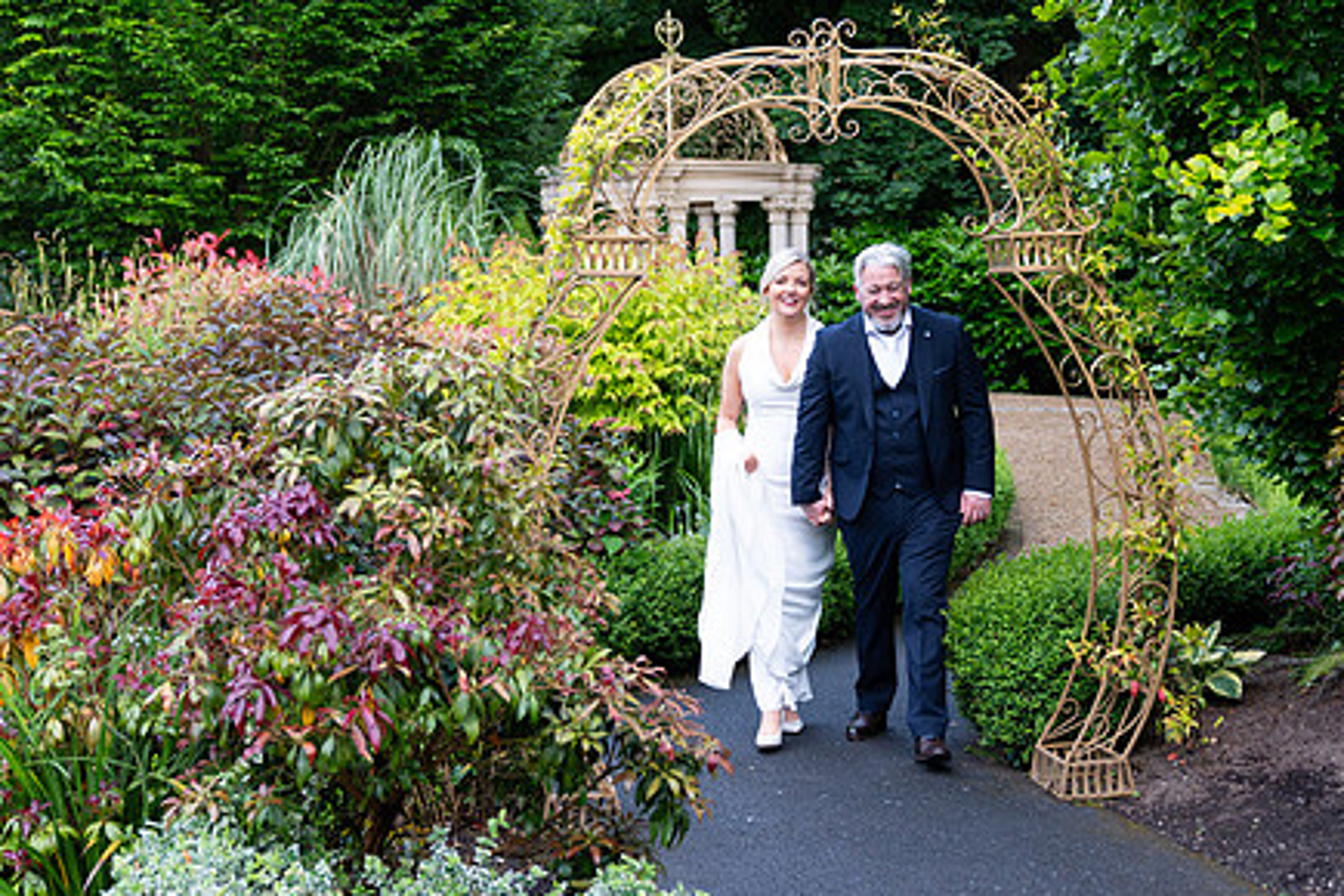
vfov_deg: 24.2
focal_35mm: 56
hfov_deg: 35.5
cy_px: 369
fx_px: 2091
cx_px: 825
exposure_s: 1/200
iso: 640
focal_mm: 42
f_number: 2.8
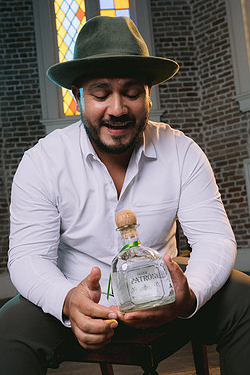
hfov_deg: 31.9
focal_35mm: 42
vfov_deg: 46.3
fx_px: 437
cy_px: 215
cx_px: 133
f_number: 5.6
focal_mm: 35
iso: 200
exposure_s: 1/125
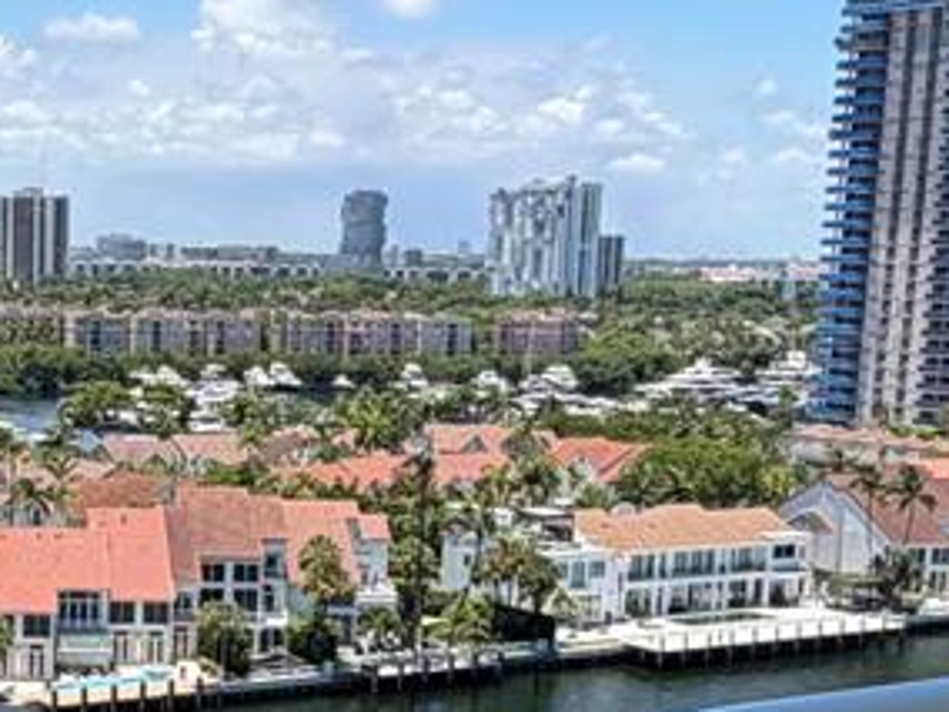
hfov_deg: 23.8
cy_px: 669
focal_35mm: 79
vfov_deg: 18.3
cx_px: 30
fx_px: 2166
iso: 32
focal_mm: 2.22
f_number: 2.2
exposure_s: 1/770
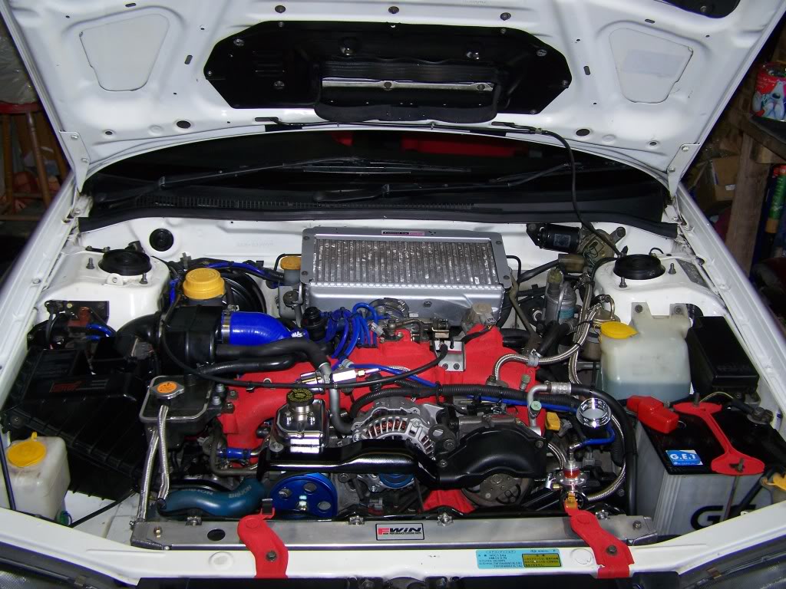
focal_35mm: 38
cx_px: 393
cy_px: 294
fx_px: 863
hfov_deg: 49.0
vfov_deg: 37.7
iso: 80
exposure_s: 1/60
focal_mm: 6.3
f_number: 2.8
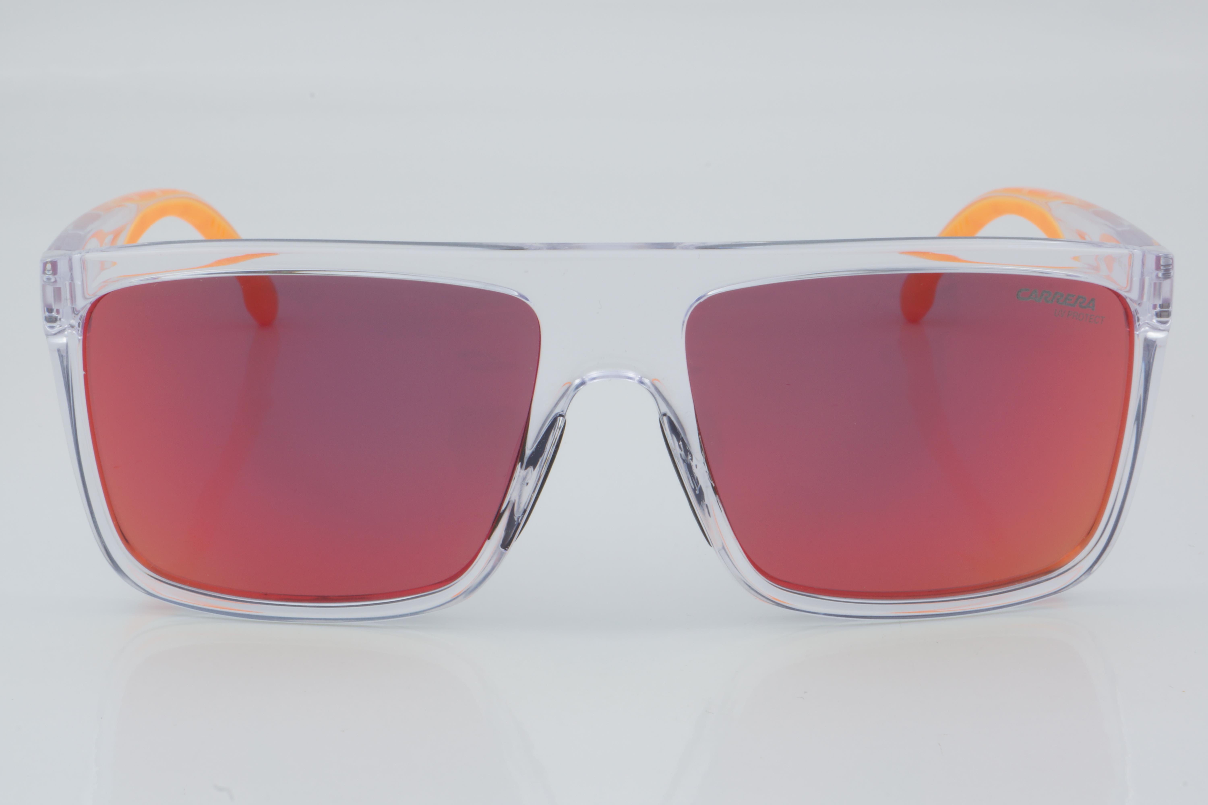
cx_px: 604
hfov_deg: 24.6
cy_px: 402
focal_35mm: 82
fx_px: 2768
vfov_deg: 16.6
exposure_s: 1/4
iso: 100
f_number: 32
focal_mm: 55
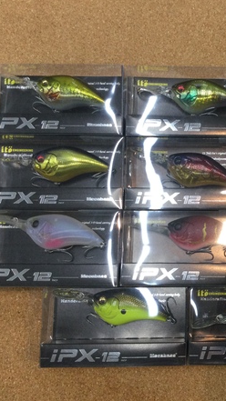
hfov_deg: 24.2
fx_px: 490
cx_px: 250
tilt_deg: -82.1
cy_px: 199
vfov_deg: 44.6
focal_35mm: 46
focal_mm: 3.3
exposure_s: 1/30
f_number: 2.4
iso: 25
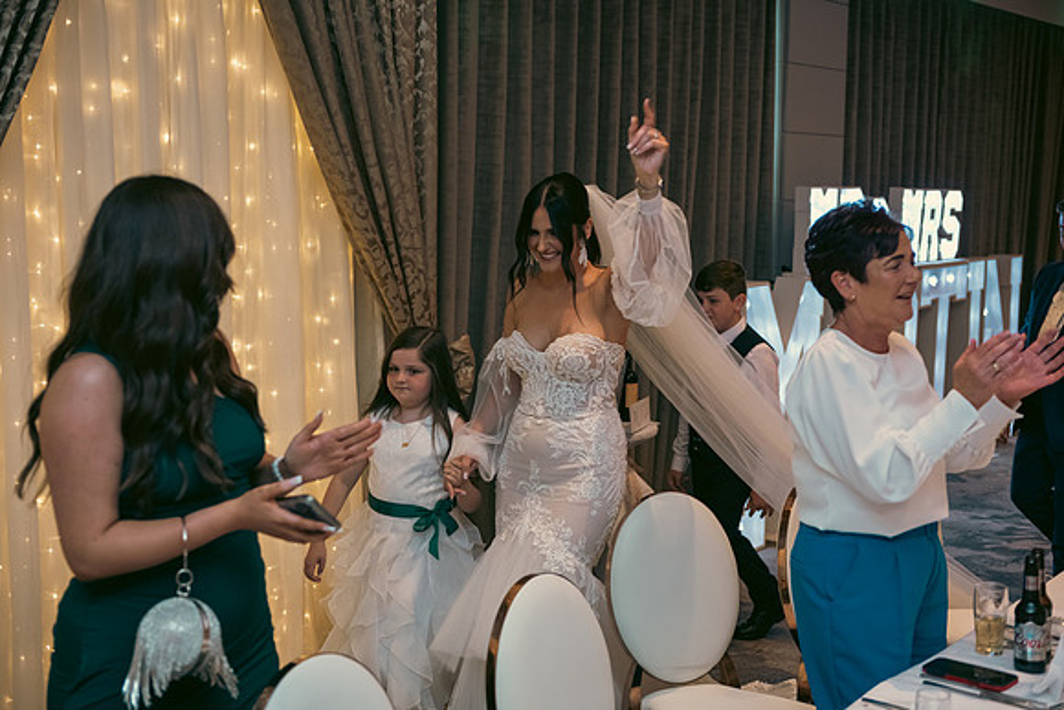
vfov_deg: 28.1
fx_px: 1419
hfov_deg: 41.1
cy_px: 355
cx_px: 532
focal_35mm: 48
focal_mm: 48
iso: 800
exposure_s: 1/160
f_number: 3.5
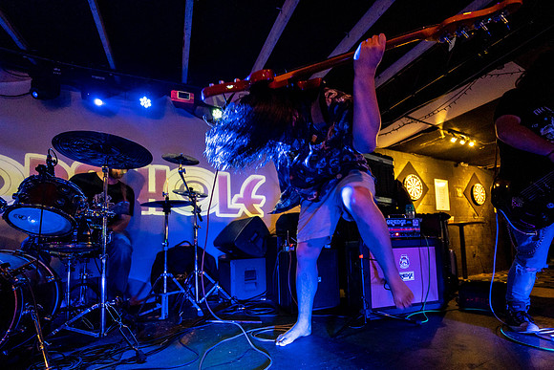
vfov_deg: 72.0
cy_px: 216
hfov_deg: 94.5
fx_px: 252
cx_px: 323
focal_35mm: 16
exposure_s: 1/160
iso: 3200
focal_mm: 14
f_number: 2.8
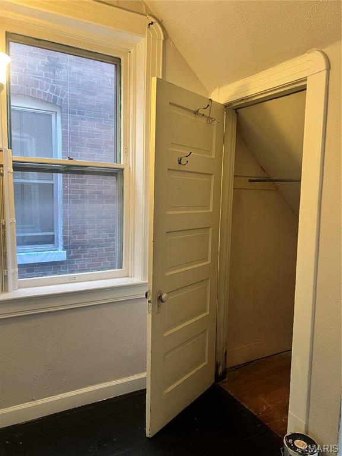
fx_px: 343
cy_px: 228
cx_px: 171
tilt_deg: -6.1
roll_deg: -0.7
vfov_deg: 67.3
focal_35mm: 26
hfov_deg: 53.1
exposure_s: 1/60
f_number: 1.5
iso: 200
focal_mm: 5.7
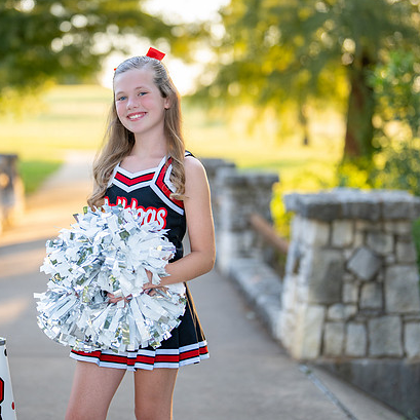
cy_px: 178
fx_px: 1030
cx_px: 152
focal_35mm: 75
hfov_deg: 23.0
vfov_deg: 23.0
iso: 200
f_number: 1.2
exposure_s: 1/1000
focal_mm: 50
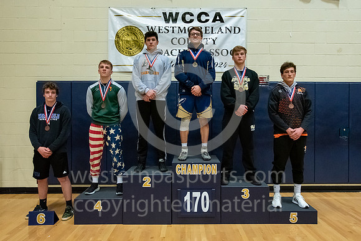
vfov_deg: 46.3
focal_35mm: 28
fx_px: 282
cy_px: 118
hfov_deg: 65.2
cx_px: 191
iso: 6400
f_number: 5.6
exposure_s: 1/250
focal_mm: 24
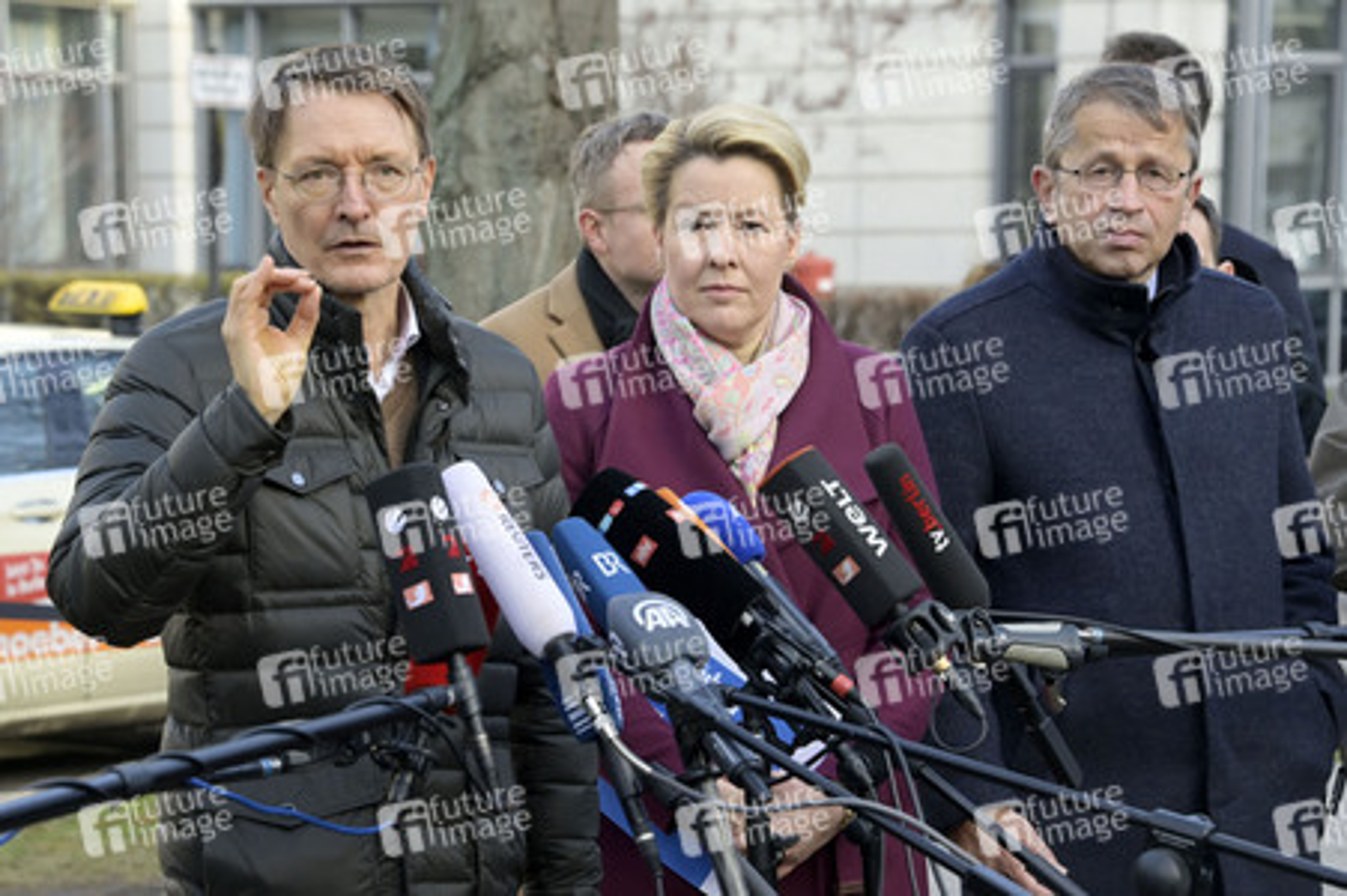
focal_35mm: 122
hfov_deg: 16.8
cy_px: 448
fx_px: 4561
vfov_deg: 11.2
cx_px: 674
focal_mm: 122
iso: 2000
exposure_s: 1/400
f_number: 7.1
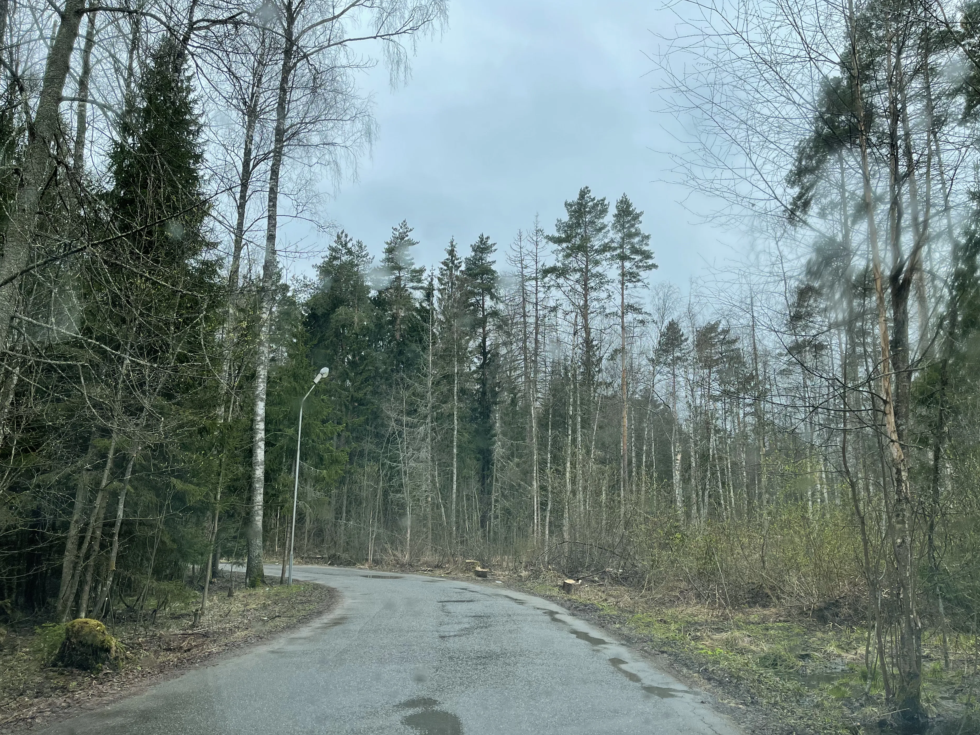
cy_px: 377
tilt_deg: +11.1
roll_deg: -0.2
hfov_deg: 63.4
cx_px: 507
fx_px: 793
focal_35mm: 28
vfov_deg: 49.7
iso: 32
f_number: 1.6
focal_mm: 5.1
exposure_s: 1/1553
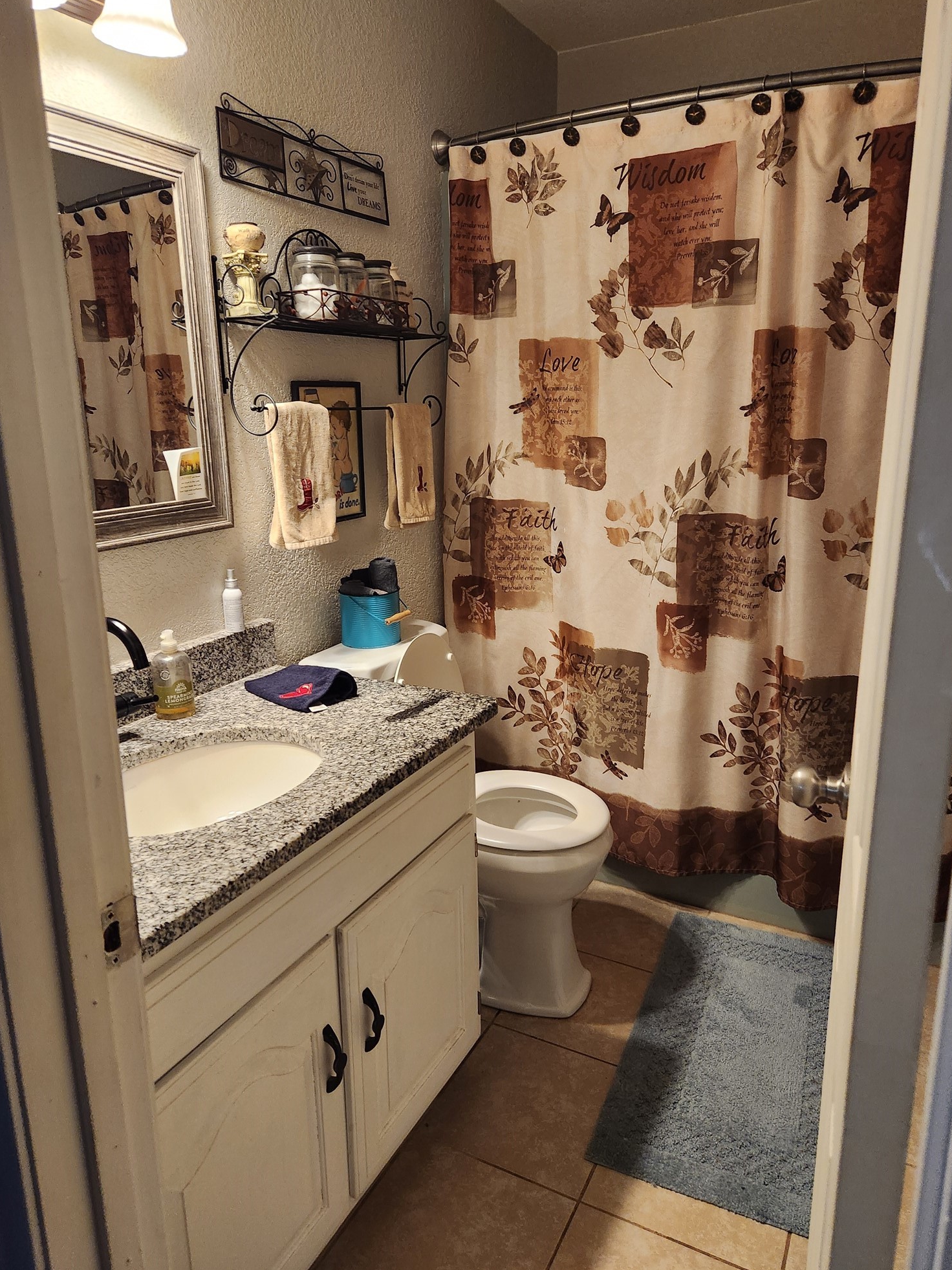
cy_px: 625
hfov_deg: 56.8
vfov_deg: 71.6
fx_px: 880
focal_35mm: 24
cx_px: 495
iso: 640
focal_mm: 5.4
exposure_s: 1/120
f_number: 1.8
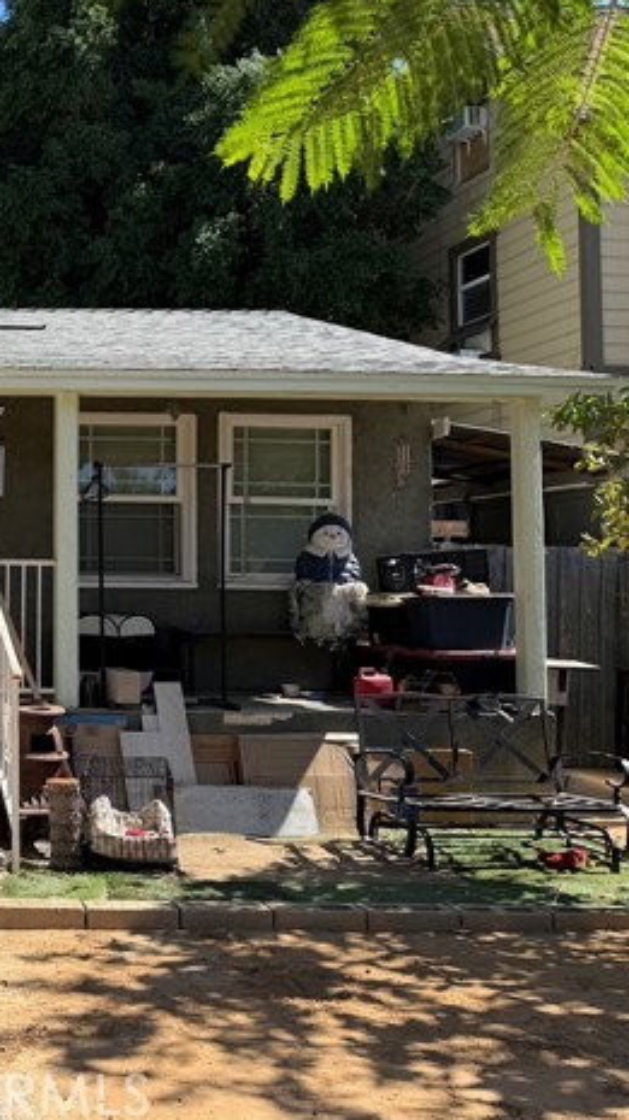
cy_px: 552
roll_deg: +0.2
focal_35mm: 36
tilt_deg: +2.6
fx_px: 1069
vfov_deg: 55.3
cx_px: -133
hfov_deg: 28.4
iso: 80
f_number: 1.78
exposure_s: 1/2703
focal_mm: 6.76
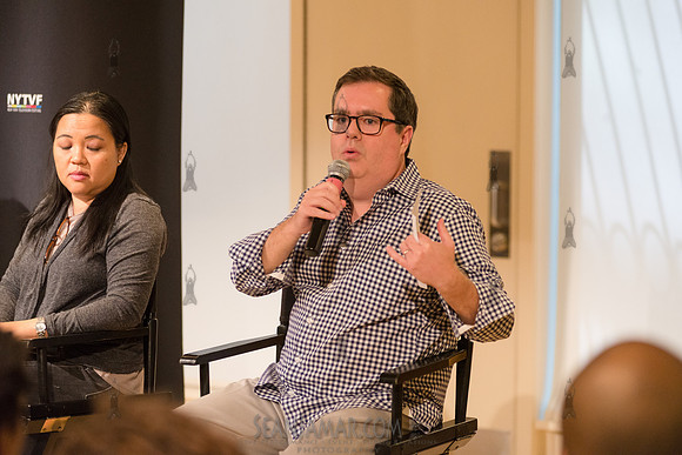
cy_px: 228
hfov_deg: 16.4
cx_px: 341
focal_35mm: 125
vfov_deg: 11.0
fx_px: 2368
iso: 3200
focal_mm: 125
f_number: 4
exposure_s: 1/400
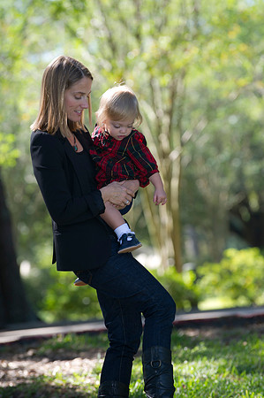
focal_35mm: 200
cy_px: 199
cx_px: 132
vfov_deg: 10.3
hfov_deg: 6.9
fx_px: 2205
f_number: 4
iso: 250
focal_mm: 200
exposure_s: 1/160
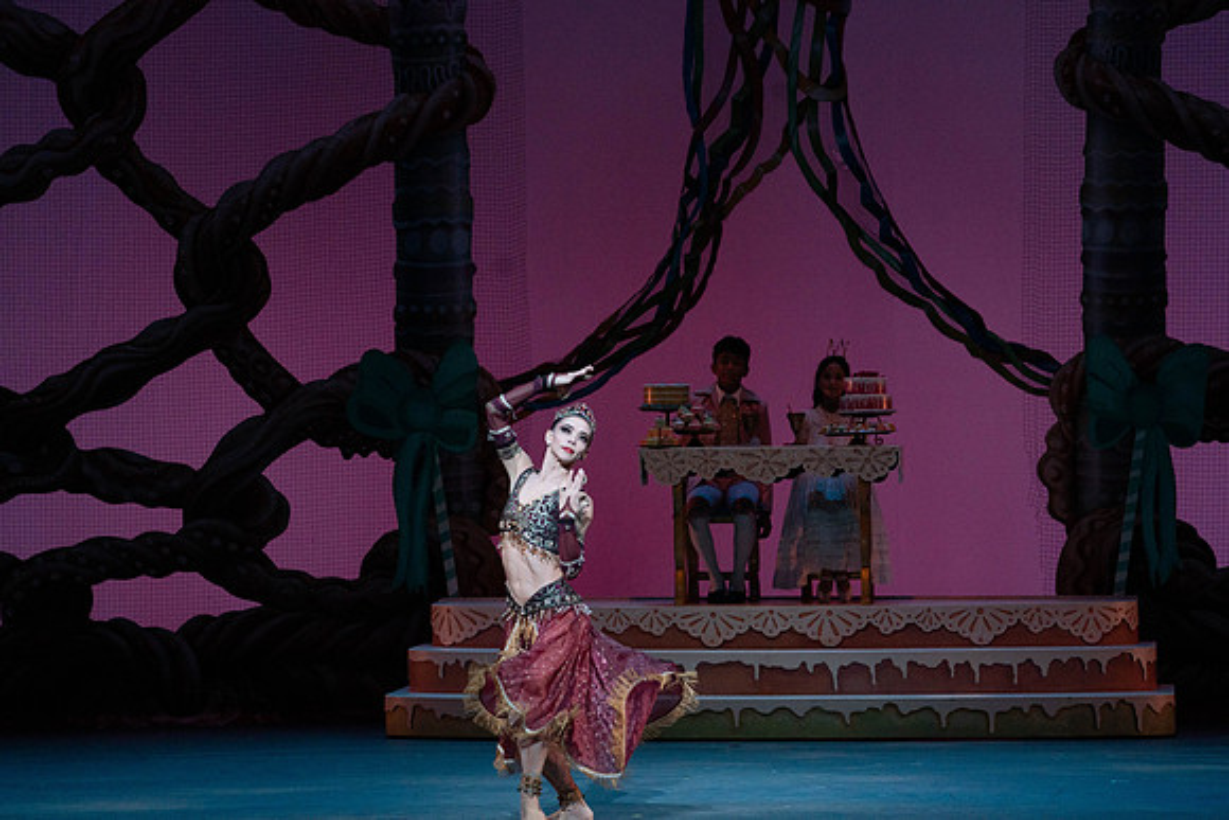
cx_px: 614
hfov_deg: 10.3
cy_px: 410
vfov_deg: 6.9
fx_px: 6829
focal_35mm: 200
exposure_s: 1/320
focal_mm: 200
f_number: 5.6
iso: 3200
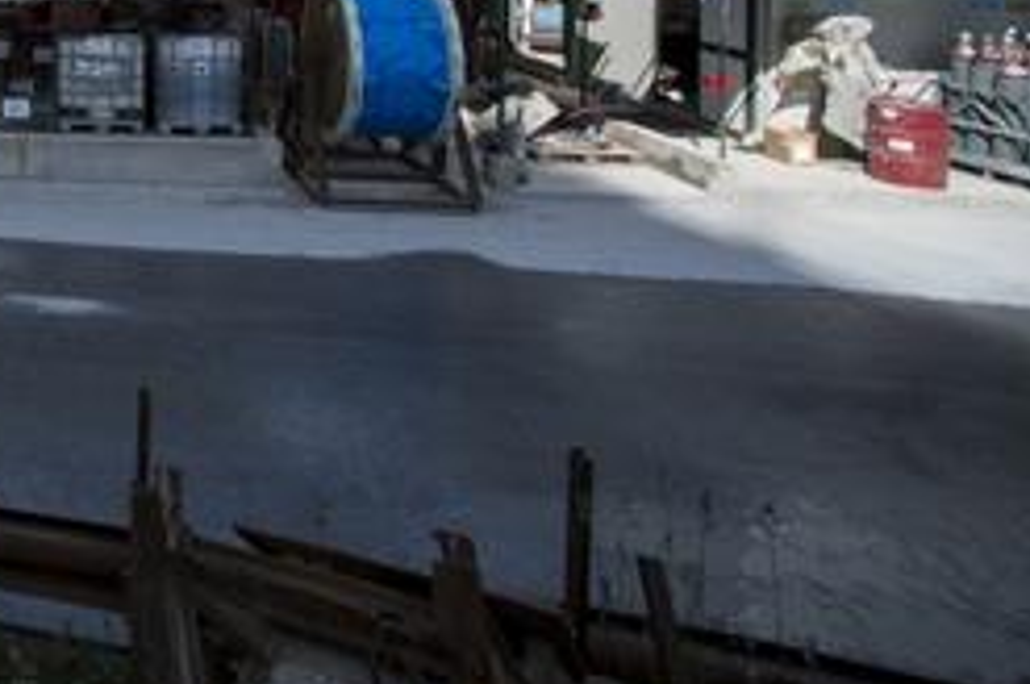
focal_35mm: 34
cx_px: -148
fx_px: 971
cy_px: -94
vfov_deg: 33.2
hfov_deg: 41.8
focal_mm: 14
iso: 400
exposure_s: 1/1250
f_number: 6.3
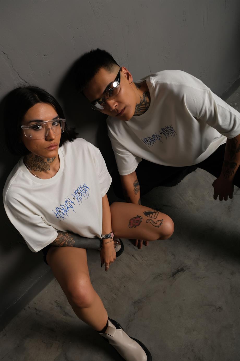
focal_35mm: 27
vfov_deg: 67.4
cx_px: 120
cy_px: 180
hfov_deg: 47.9
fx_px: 270
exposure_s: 1/160
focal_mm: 18
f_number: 5
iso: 160
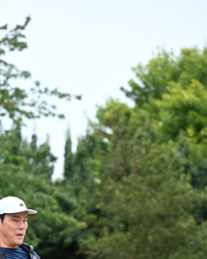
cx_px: 44
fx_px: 1792
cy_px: 261
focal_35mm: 234
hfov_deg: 6.6
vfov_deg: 8.2
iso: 1600
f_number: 4
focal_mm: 120
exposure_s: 1/640
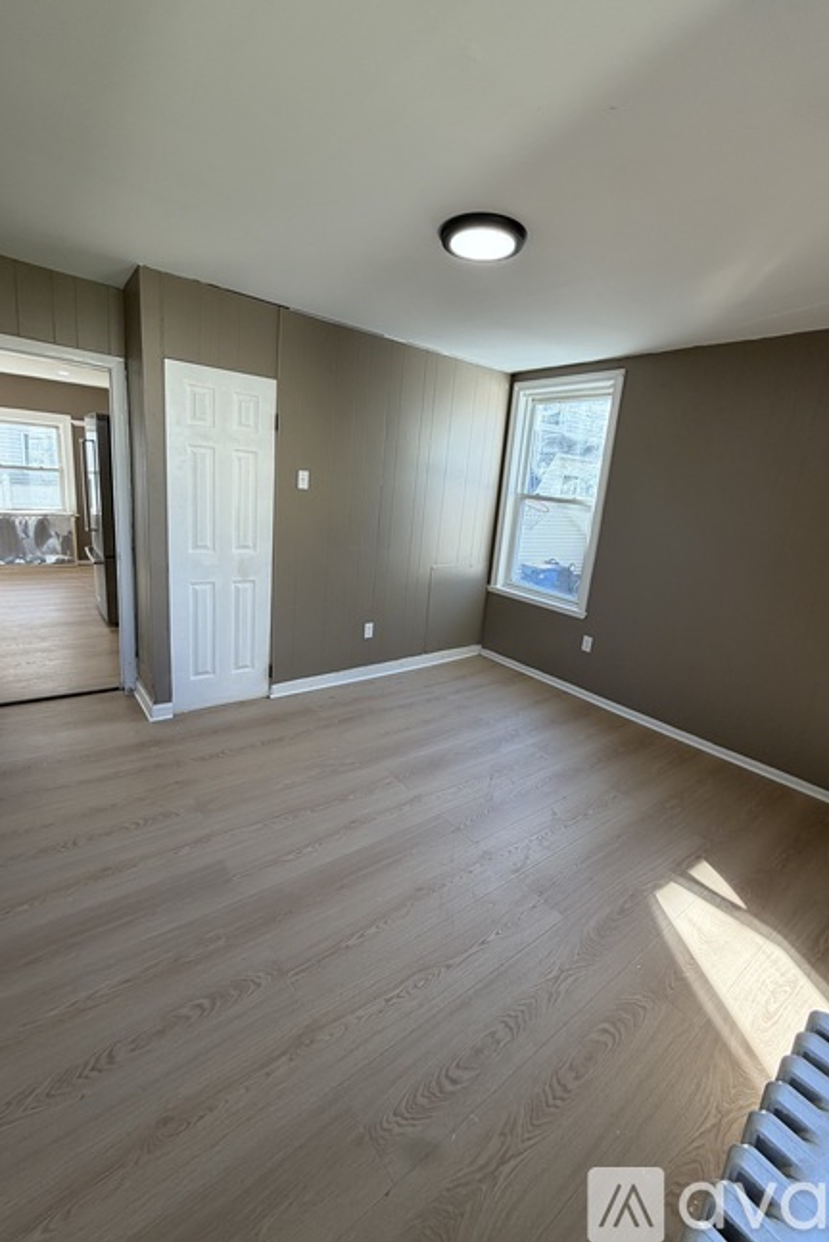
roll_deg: -4.5
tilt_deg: -12.7
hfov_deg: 77.4
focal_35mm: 15
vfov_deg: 100.3
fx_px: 518
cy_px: 604
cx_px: 418
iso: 100
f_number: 2.2
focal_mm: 2.22
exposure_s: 1/120
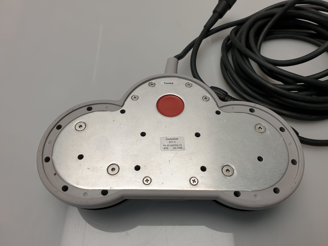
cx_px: 164
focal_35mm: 26
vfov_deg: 53.1
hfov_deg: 67.3
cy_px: 123
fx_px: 246
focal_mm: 4.3
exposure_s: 1/100
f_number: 2.4
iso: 50
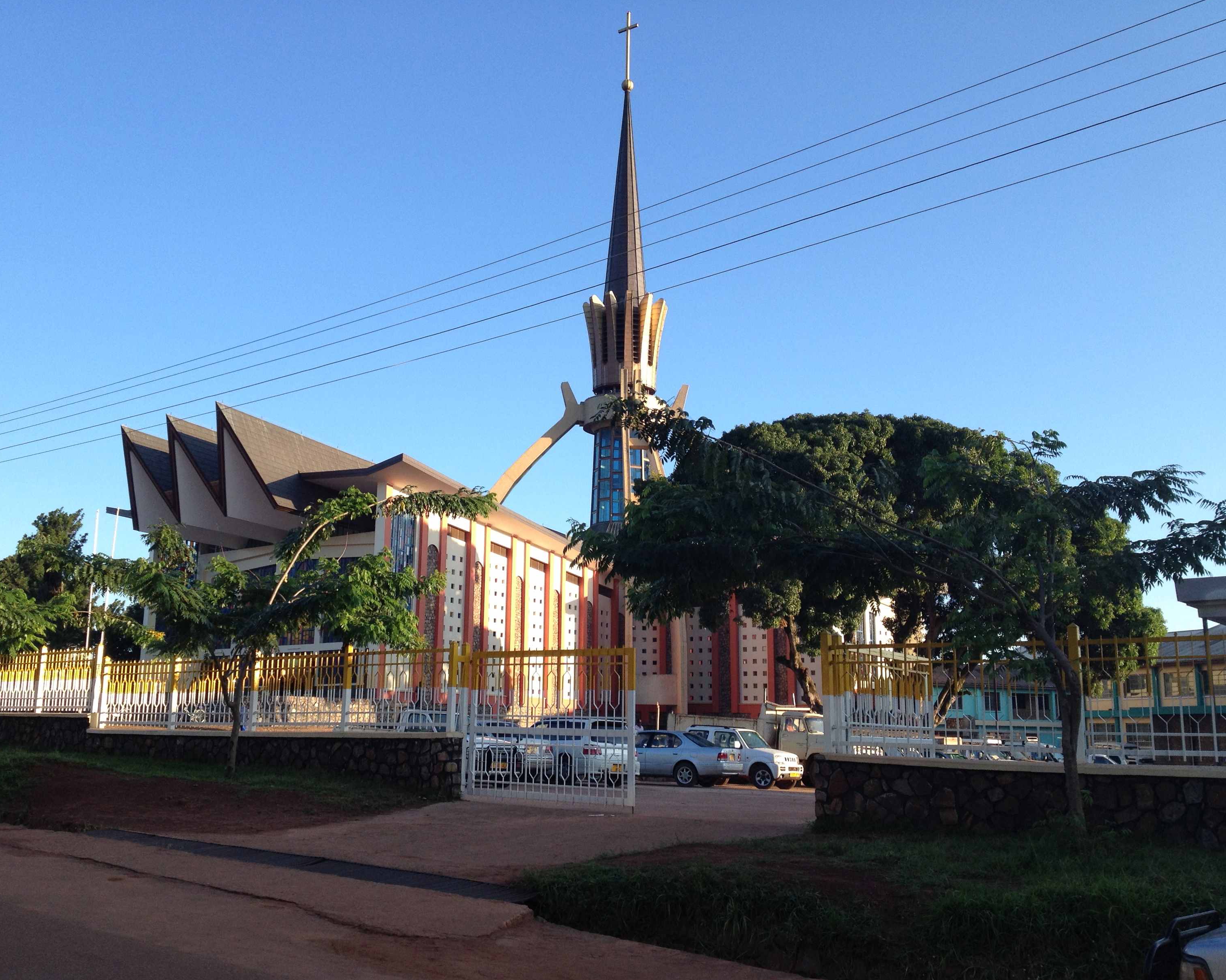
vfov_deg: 40.1
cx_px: 582
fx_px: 1342
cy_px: 495
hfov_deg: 49.1
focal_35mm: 37
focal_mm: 4.28
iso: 50
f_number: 2.4
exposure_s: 1/525
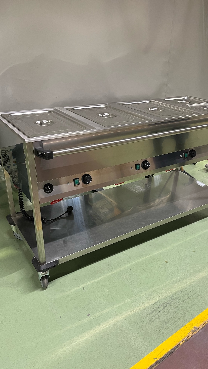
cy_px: 186
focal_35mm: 29
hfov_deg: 40.1
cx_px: 122
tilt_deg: -25.5
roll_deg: -2.0
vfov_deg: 66.1
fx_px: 284
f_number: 1.6
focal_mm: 5.1
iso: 125
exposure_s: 1/50
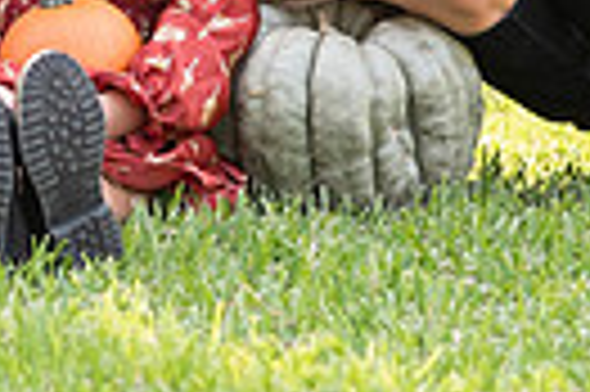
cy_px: -372
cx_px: -140
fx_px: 6155
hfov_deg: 5.5
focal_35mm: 376
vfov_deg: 3.6
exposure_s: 1/800
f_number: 3.2
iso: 640
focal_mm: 85
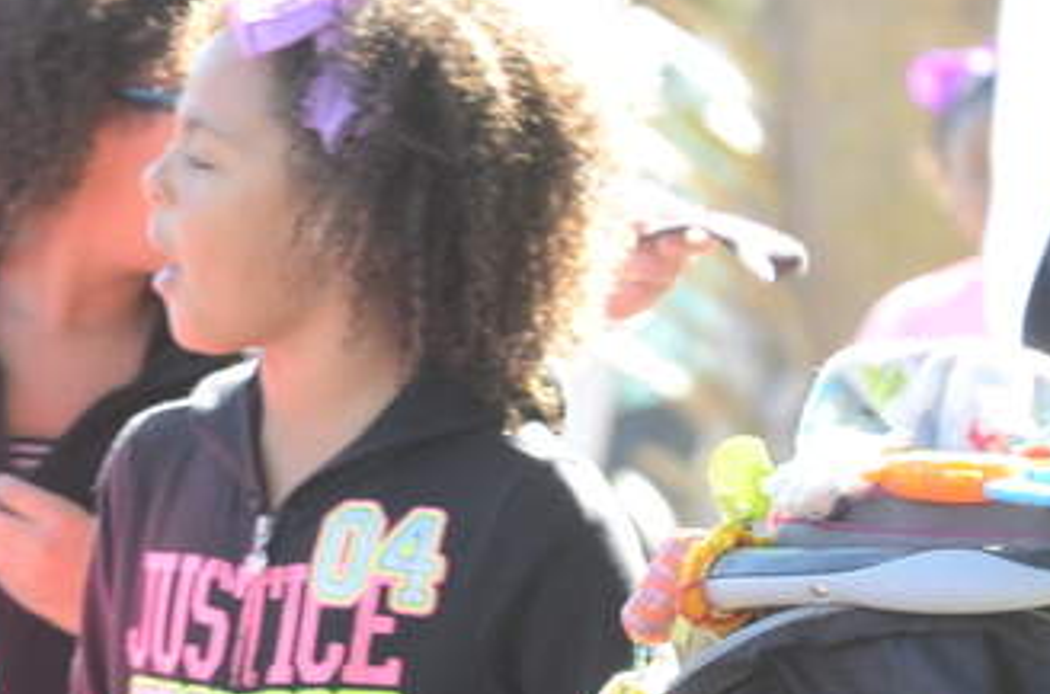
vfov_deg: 1.9
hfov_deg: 2.9
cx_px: -784
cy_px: 606
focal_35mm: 713
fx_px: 20746
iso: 400
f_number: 5.6
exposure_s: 1/125
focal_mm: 130
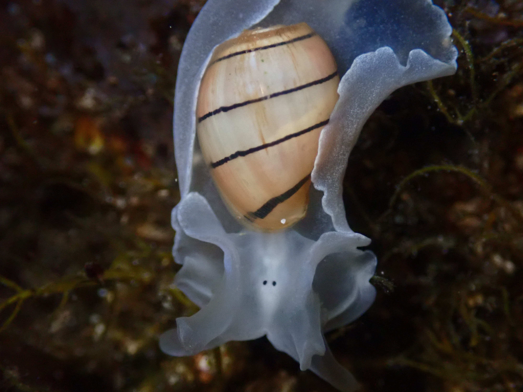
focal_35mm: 54
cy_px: 196
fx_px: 816
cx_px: 262
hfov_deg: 35.5
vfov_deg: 27.0
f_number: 10
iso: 1250
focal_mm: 9.65
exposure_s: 1/50
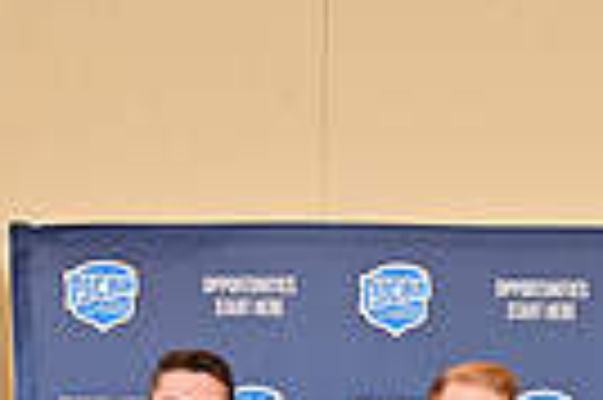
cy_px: 849
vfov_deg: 8.8
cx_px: 819
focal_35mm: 145
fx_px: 2429
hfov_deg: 13.6
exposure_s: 1/125
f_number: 10
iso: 400
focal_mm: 33.5
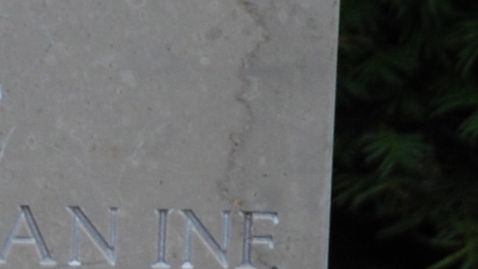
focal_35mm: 1026
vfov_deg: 1.2
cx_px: -454
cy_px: 270
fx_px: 13004
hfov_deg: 2.1
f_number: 5.6
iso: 200
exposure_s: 1/125
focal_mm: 85
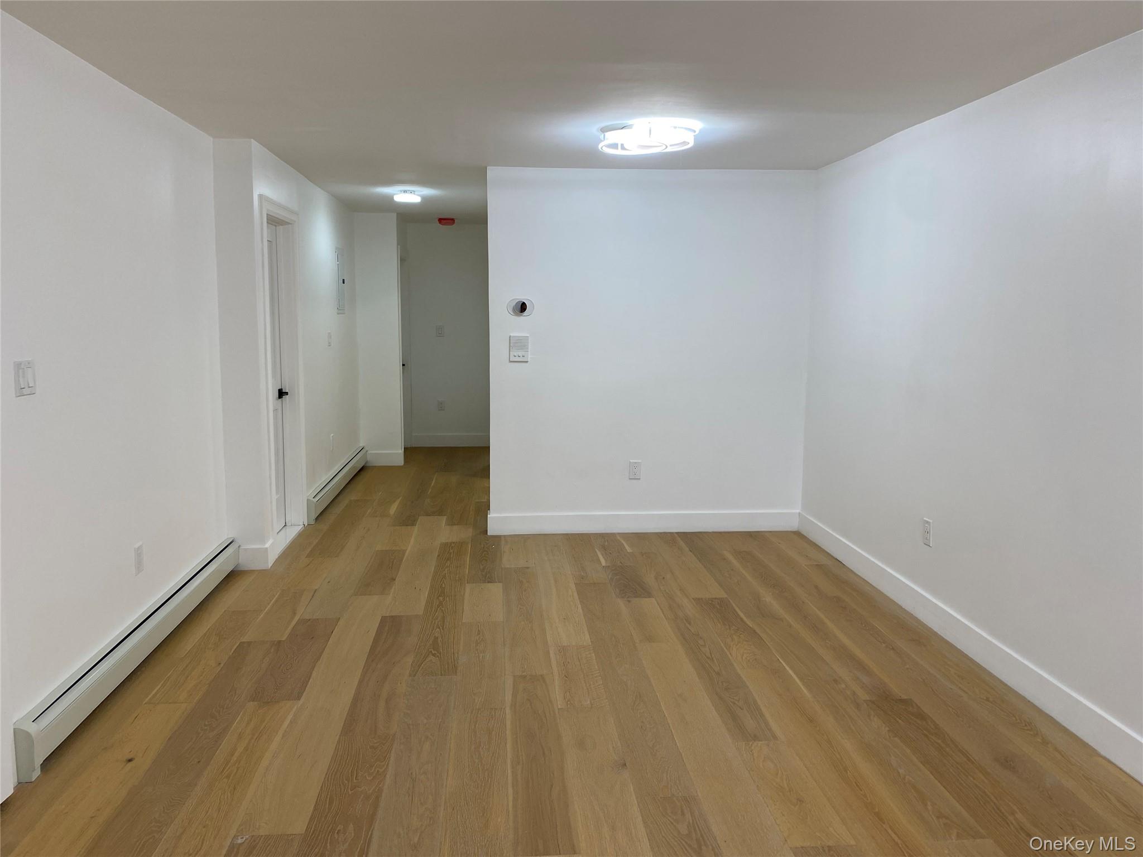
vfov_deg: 53.1
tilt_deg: -6.9
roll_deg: -0.8
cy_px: 428
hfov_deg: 67.3
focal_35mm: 26
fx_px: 859
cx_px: 572
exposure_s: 1/122
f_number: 1.8
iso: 50
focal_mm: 4.25
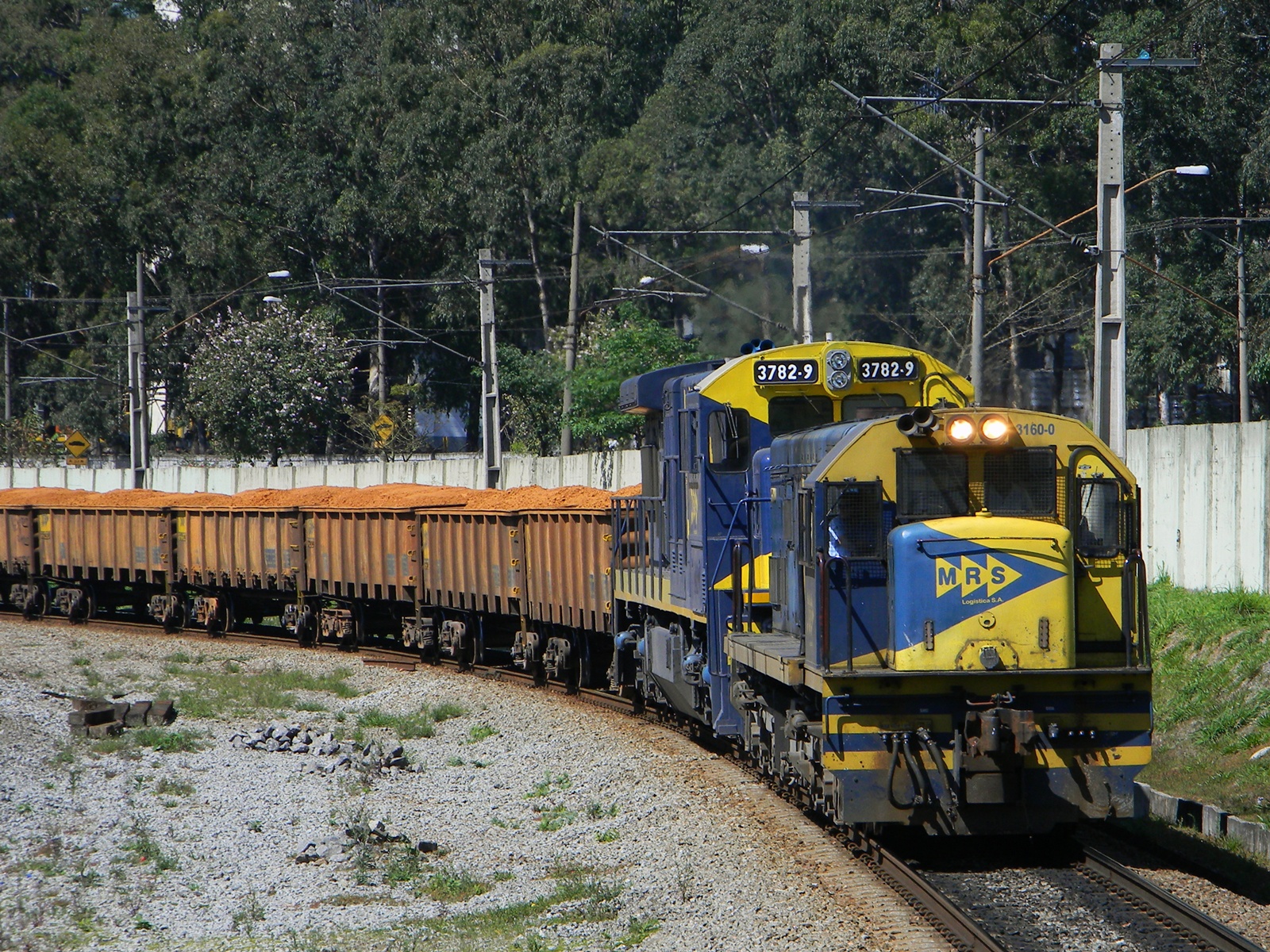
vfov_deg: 10.0
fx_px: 5430
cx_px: 635
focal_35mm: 148
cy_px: 476
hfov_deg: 13.3
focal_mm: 26.8
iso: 80
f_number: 5
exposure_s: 1/508
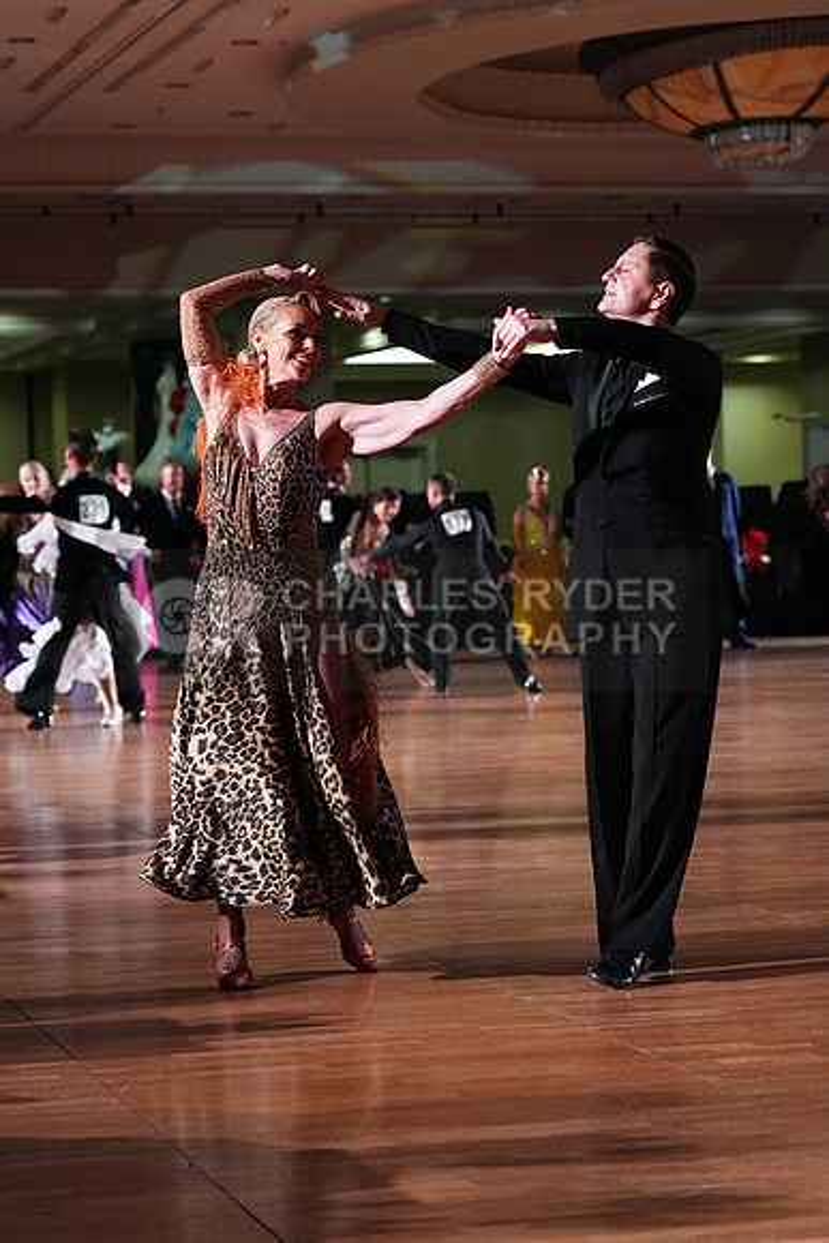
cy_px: 622
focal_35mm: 93
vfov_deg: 21.9
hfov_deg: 14.7
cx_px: 414
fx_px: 3210
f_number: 5
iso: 8000
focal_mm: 93
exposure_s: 1/400
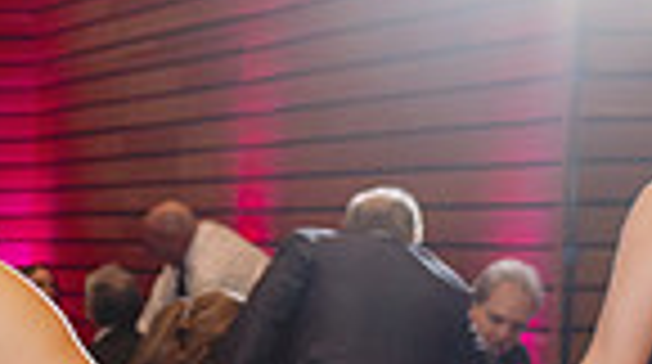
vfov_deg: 7.8
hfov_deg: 13.1
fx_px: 2572
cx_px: -508
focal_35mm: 149
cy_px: 650
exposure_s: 1/125
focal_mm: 35
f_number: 2.8
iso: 1600
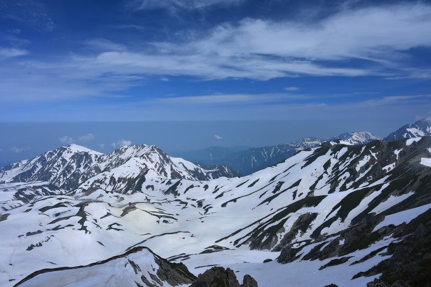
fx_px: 287
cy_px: 144
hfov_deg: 73.8
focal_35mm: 24
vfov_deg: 53.1
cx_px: 216
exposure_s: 1/500
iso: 125
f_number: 8
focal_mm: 24
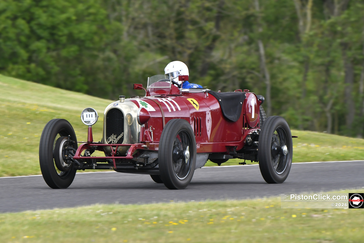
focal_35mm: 420
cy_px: 122
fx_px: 4246
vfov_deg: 3.3
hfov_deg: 4.9
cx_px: 182
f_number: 6.3
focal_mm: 280
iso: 560
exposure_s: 1/250
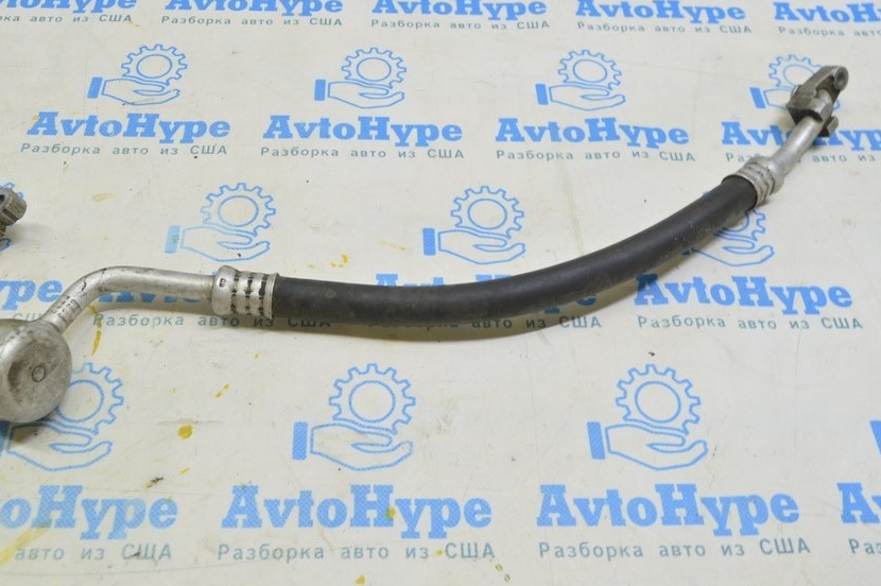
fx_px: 905
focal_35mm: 37
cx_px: 388
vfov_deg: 35.7
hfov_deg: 51.8
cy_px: 230
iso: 400
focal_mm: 20
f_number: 5.6
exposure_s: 1/20
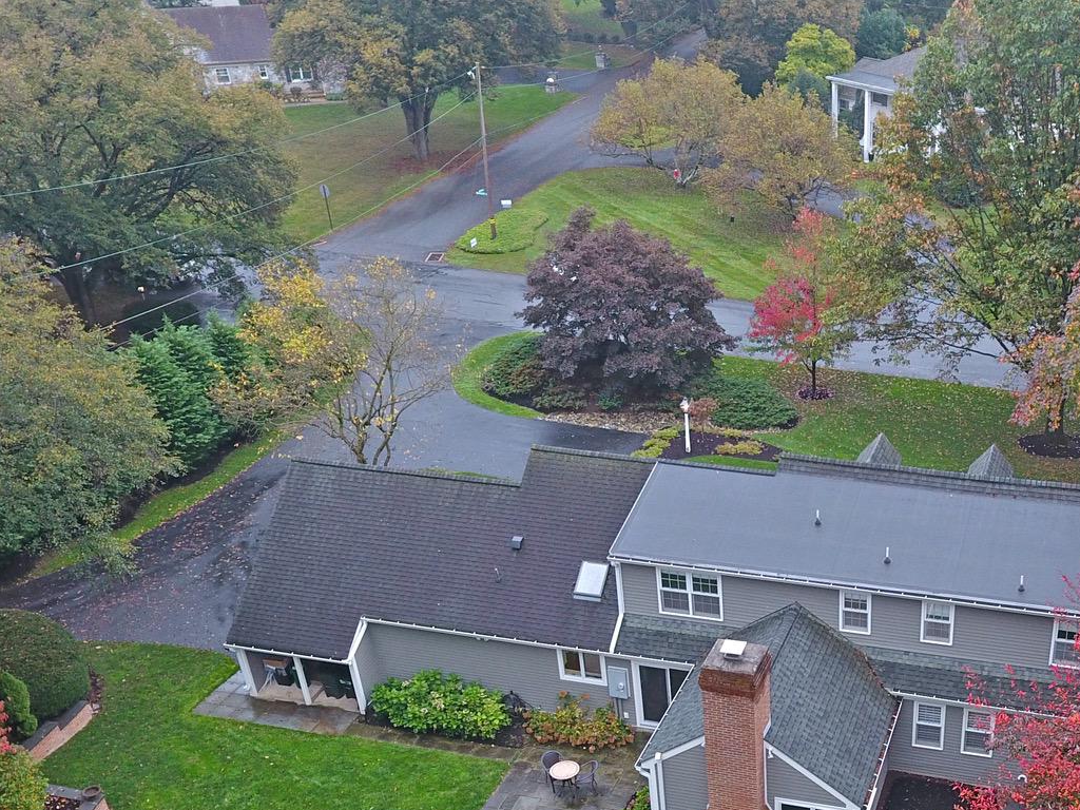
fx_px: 1248
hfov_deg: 45.2
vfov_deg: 34.4
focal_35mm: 40
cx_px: 809
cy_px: 691
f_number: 2.8
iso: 110
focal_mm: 3.61
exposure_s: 1/100
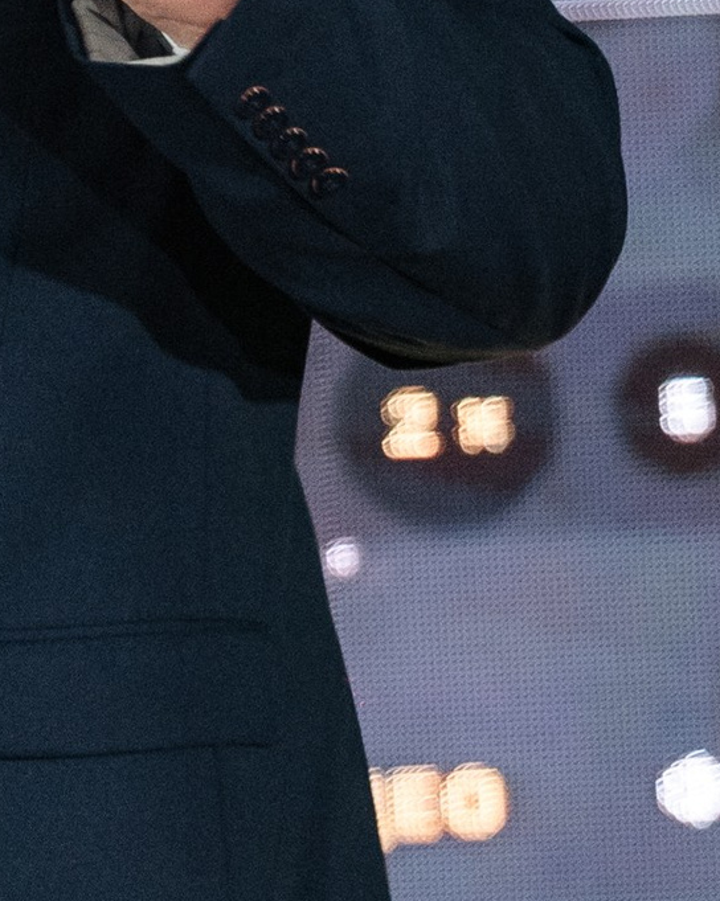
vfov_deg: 1.8
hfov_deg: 1.5
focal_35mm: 1059
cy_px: 306
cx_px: 154
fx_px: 28233
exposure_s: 1/200
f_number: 3.5
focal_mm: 200
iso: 2500
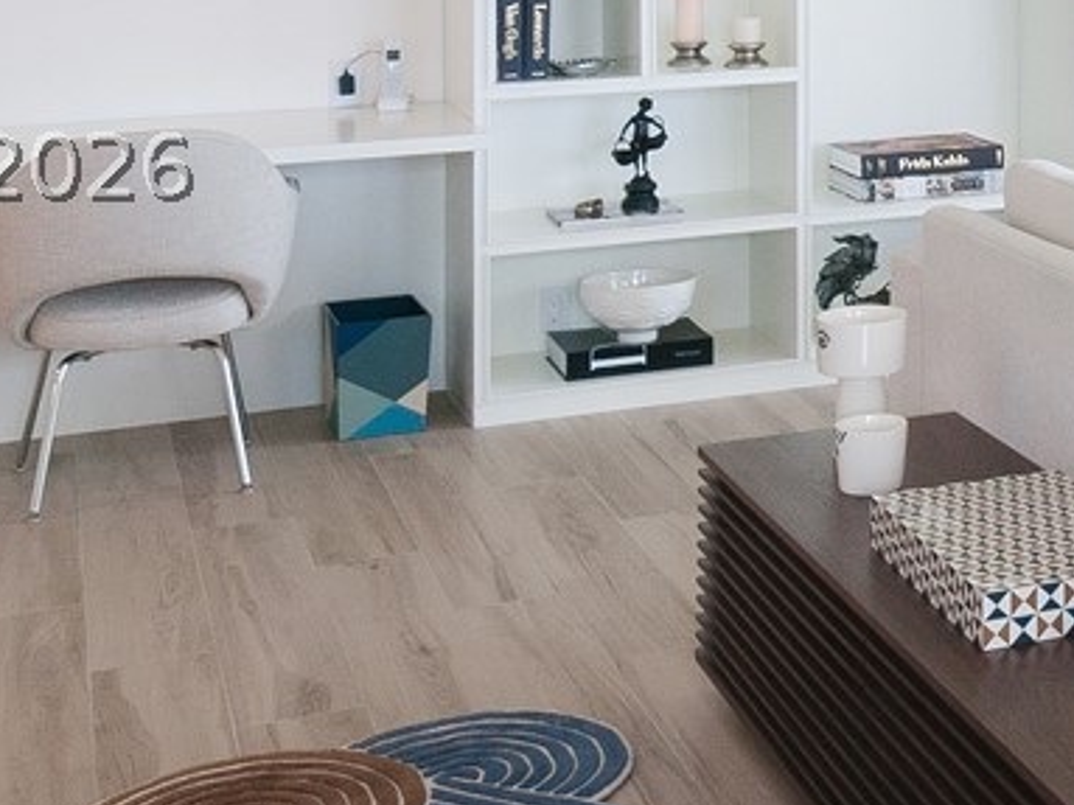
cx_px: 1298
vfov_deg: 22.6
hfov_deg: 26.7
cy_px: 161
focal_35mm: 64
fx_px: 1985
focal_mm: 10
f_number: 11
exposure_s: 1/5
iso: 200
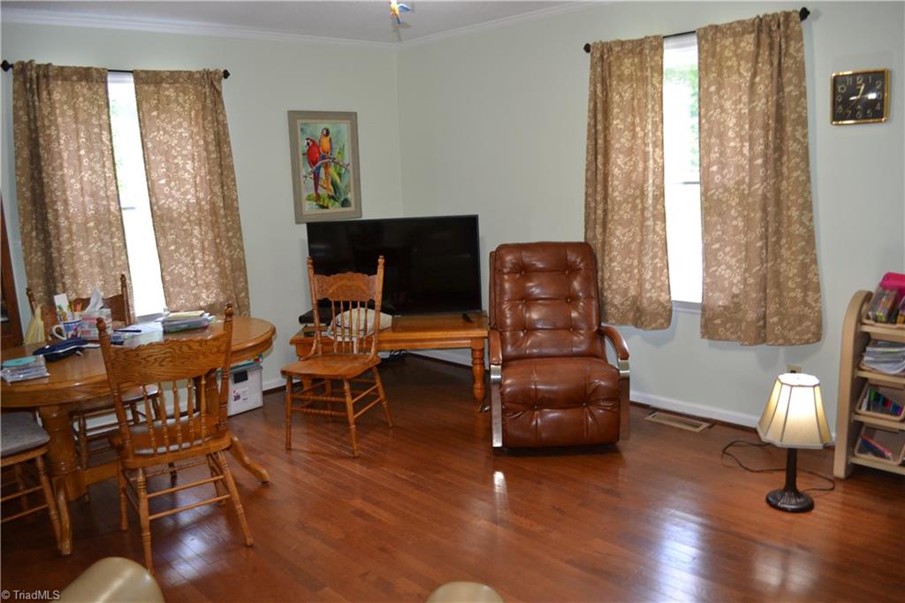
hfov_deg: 67.4
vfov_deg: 47.9
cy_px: 302
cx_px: 452
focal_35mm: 27
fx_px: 678
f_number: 3.5
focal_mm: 18
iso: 560
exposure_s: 1/60
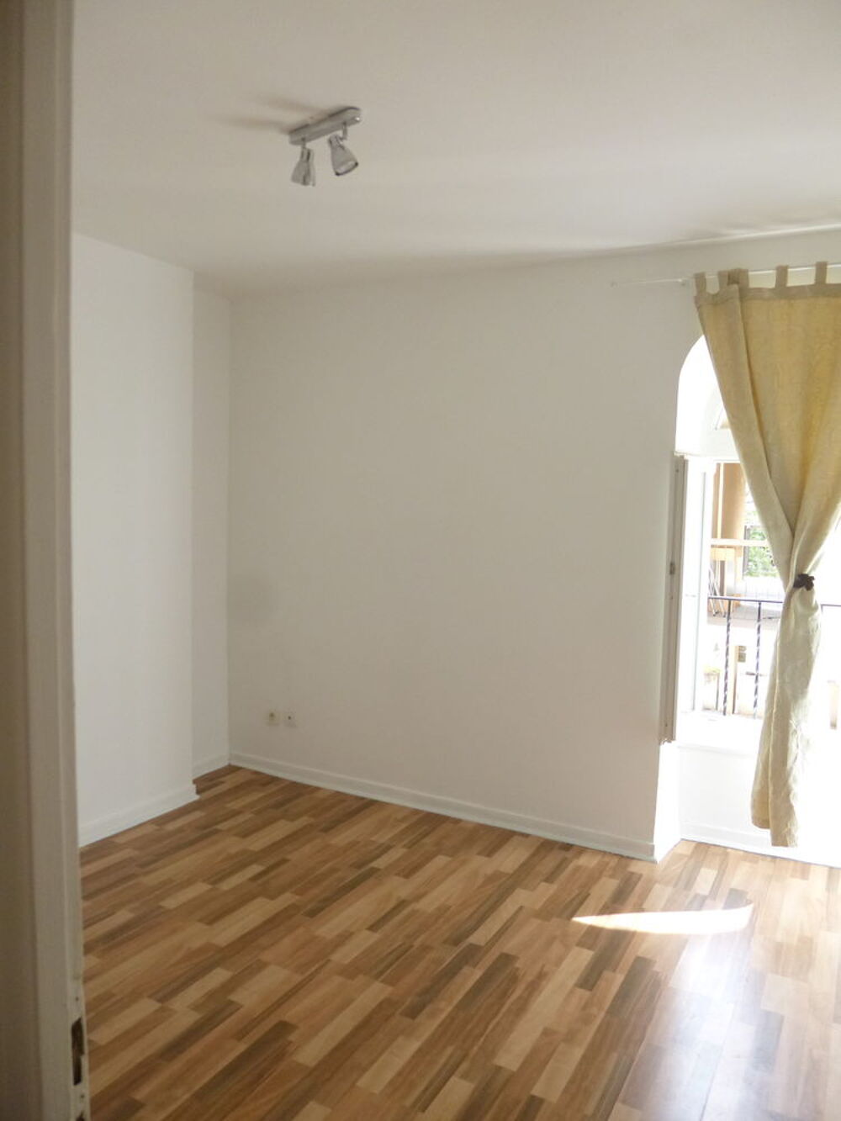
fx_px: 810
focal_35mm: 25
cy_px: 560
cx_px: 420
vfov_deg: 69.4
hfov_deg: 54.9
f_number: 3.1
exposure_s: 1/60
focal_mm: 4.5
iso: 200
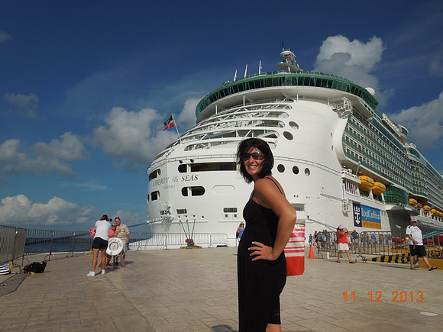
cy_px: 166
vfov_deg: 54.9
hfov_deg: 69.4
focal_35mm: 25
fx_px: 320
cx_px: 222
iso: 100
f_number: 6.6
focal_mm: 4.5
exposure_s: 1/1250
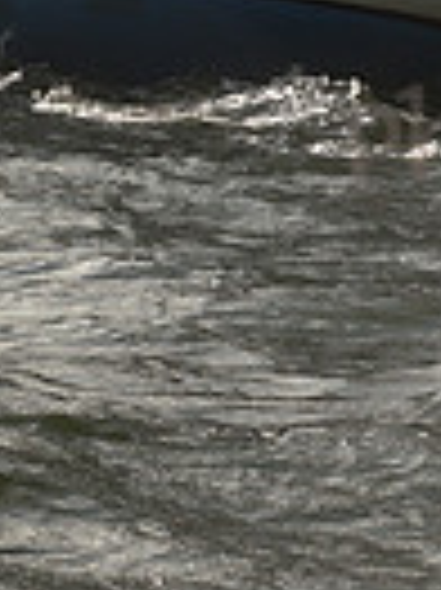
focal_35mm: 298
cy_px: -545
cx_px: 106
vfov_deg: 6.5
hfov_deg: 5.0
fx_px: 5070
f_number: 8
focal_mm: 70
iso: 250
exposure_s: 1/640
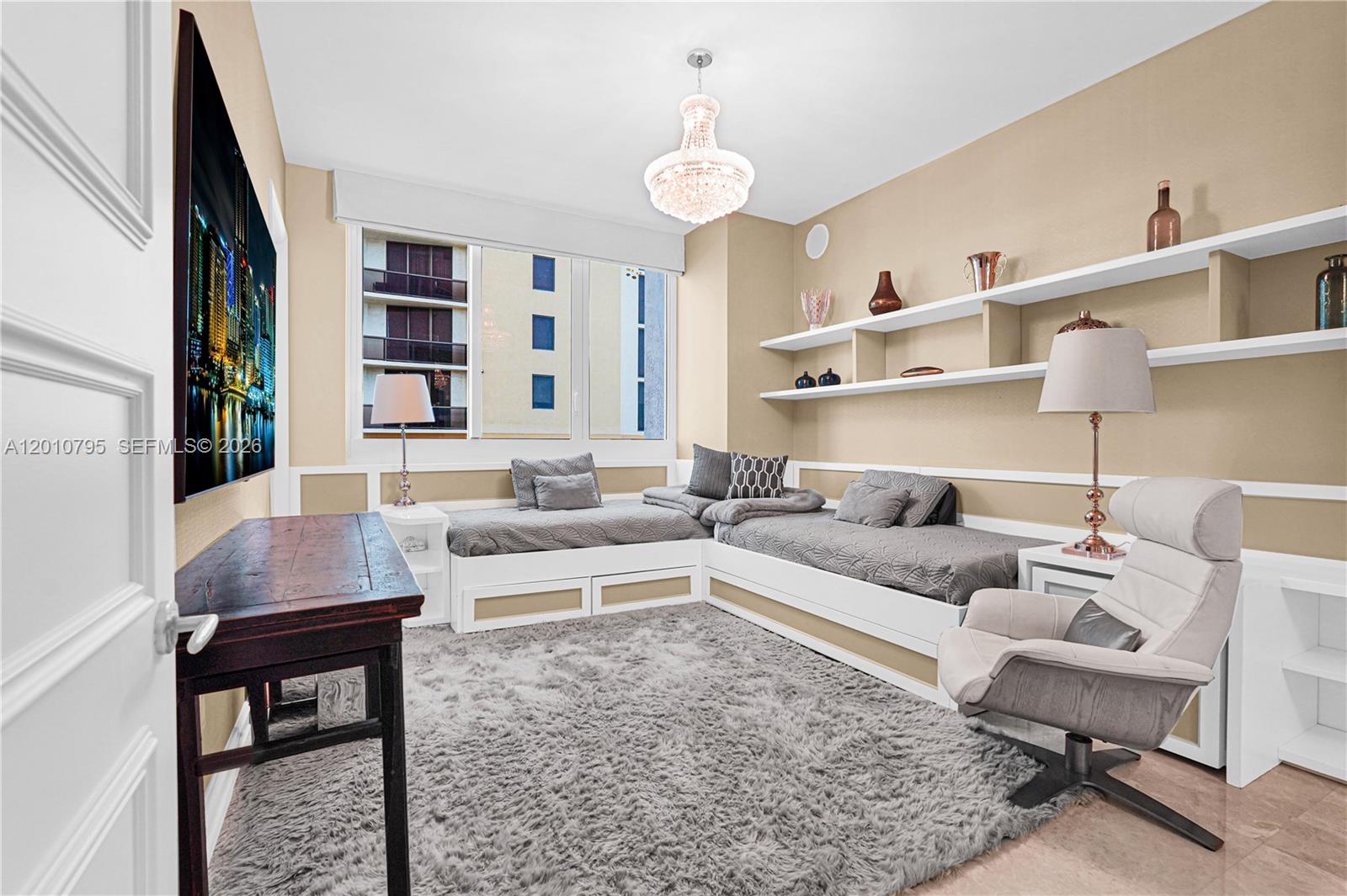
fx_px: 598
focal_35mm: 16
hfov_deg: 96.8
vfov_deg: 73.7
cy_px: 448
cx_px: 674
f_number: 7.1
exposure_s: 1/30
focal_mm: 16
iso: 250
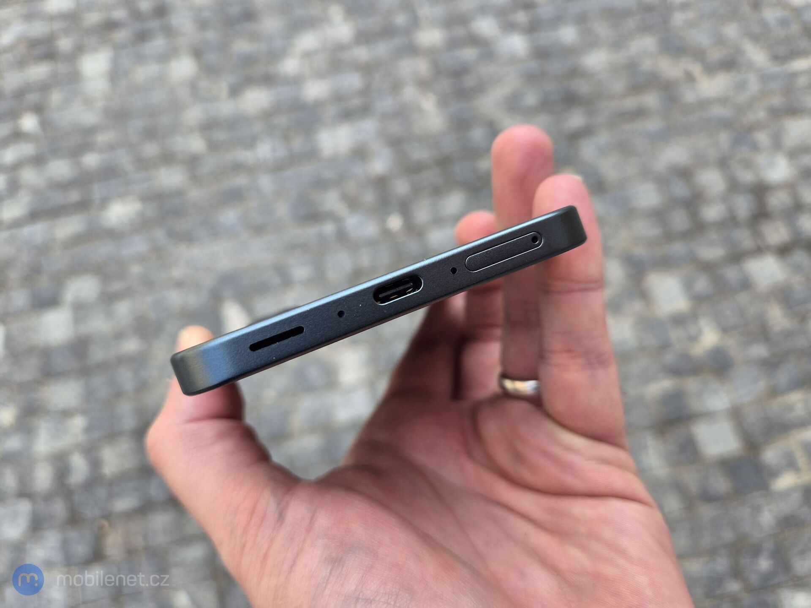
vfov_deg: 58.9
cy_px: 304
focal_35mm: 23
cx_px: 406
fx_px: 539
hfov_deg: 73.9
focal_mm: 5.4
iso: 50
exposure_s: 1/922
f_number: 1.8
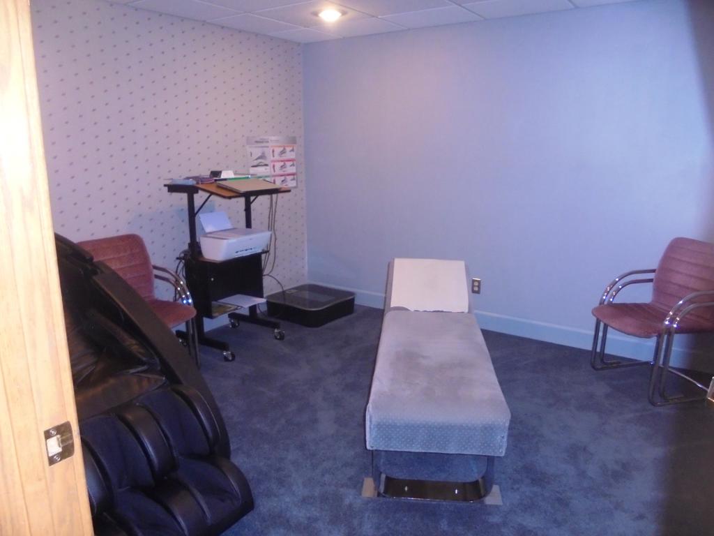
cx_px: 357
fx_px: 536
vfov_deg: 53.1
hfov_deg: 67.3
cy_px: 268
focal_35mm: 26
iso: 400
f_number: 3.5
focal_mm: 4.6
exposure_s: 1/30
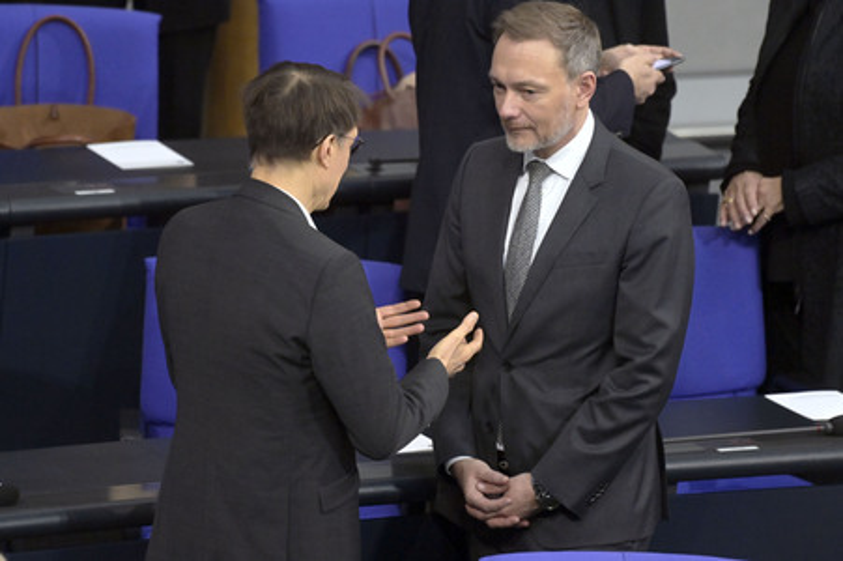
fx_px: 8892
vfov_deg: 3.6
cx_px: 422
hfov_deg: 5.4
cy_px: 280
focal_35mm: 380
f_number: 5.6
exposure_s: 1/320
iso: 10000
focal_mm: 380
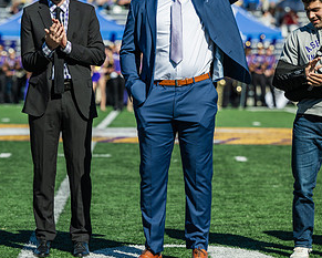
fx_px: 1868
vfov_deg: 7.9
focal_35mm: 196
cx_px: 158
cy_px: 130
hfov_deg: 9.8
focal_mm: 135
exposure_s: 1/1250
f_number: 3.5
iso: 100
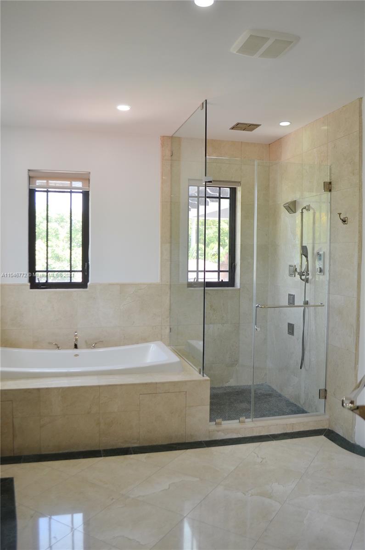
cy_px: 275
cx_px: 182
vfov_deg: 67.5
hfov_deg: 47.7
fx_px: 412
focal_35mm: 27
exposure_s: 1/80
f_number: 4.5
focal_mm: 18
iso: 400
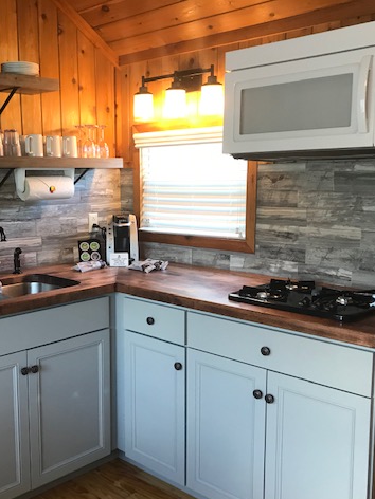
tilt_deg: -8.3
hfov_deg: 37.3
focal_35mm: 38
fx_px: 549
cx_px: 127
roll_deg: +1.1
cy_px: 253
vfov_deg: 49.0
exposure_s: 1/24
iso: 40
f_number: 1.8
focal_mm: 3.99
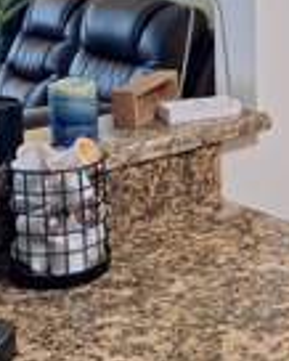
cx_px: 323
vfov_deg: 23.7
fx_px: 844
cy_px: 62
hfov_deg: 18.6
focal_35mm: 79
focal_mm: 5.54
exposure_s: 1/40
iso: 100
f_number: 1.8
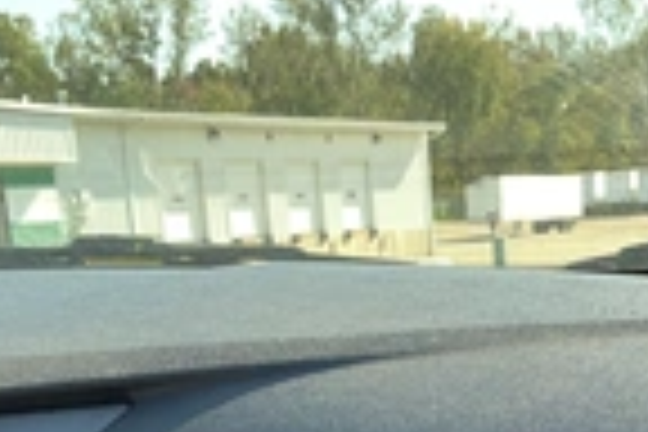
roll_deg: +2.7
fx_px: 1458
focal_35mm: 81
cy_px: 598
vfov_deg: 15.8
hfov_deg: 24.7
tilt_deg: -13.9
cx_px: 504
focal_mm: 3
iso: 25
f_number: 1.8
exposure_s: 1/122
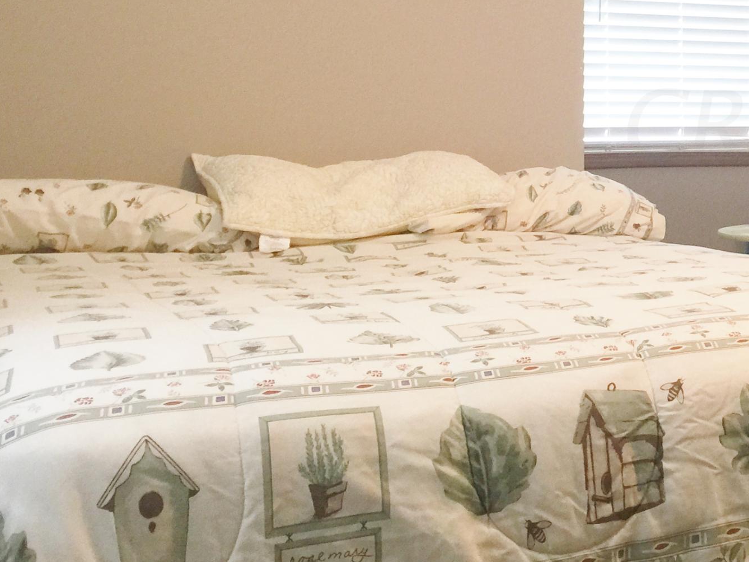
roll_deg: -0.7
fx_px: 1407
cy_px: 123
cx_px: 792
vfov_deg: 22.3
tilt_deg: +1.0
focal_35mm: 65
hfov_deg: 27.6
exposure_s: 1/15
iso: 64
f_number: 2.2
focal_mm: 4.15
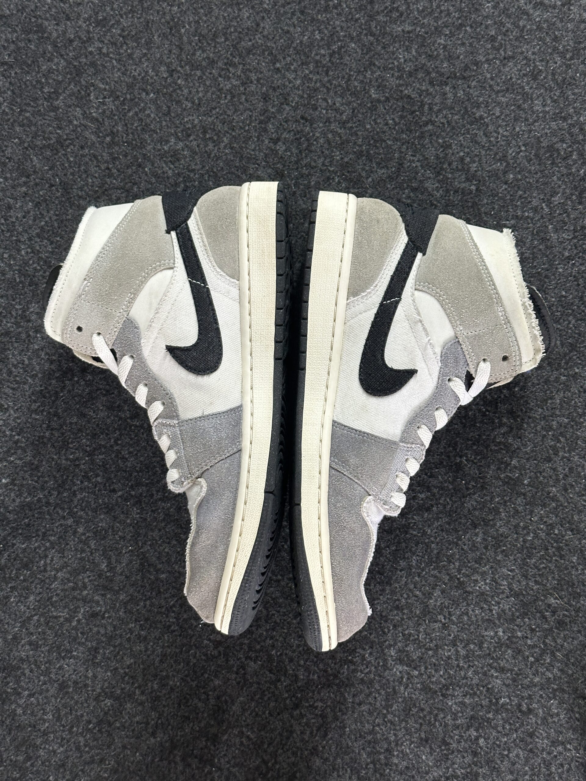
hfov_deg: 30.3
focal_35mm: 48
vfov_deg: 39.7
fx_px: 1083
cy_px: 390
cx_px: 293
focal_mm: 6.86
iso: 250
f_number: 1.78
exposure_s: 1/50
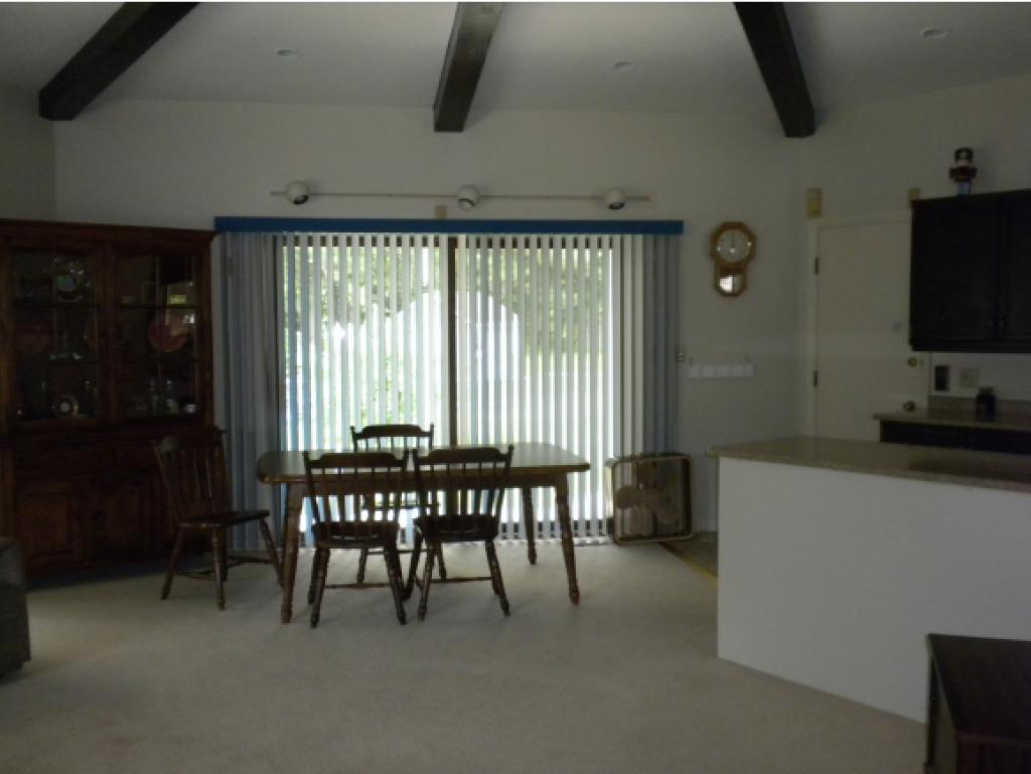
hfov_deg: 50.1
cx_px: 516
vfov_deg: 38.7
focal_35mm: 37
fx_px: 1103
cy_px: 387
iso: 400
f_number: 3.5
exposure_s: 1/83.3
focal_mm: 6.6
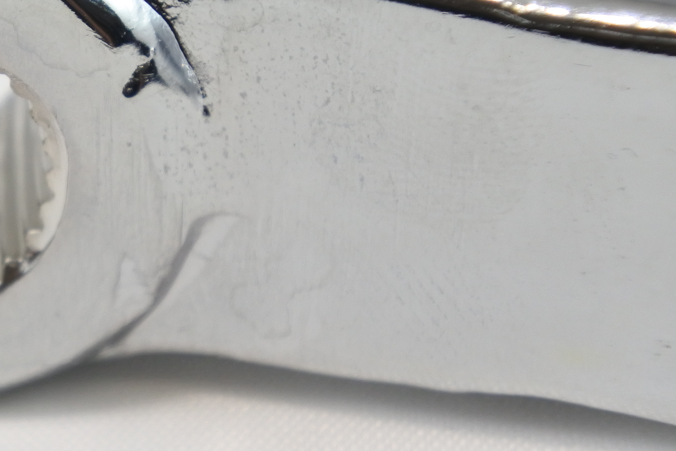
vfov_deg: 6.9
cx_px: -64
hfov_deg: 10.2
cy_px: 224
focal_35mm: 199
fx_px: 3737
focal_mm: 30
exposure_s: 1/125
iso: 500
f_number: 5.6
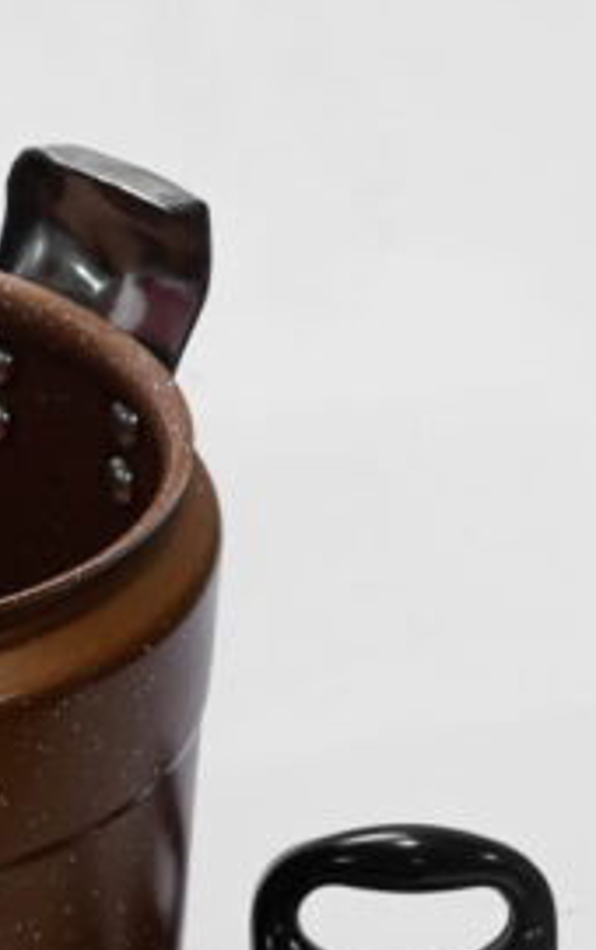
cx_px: -302
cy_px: 785
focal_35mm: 179
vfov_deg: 11.6
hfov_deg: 7.2
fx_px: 4640
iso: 3200
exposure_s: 1/100
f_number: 13
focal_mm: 68
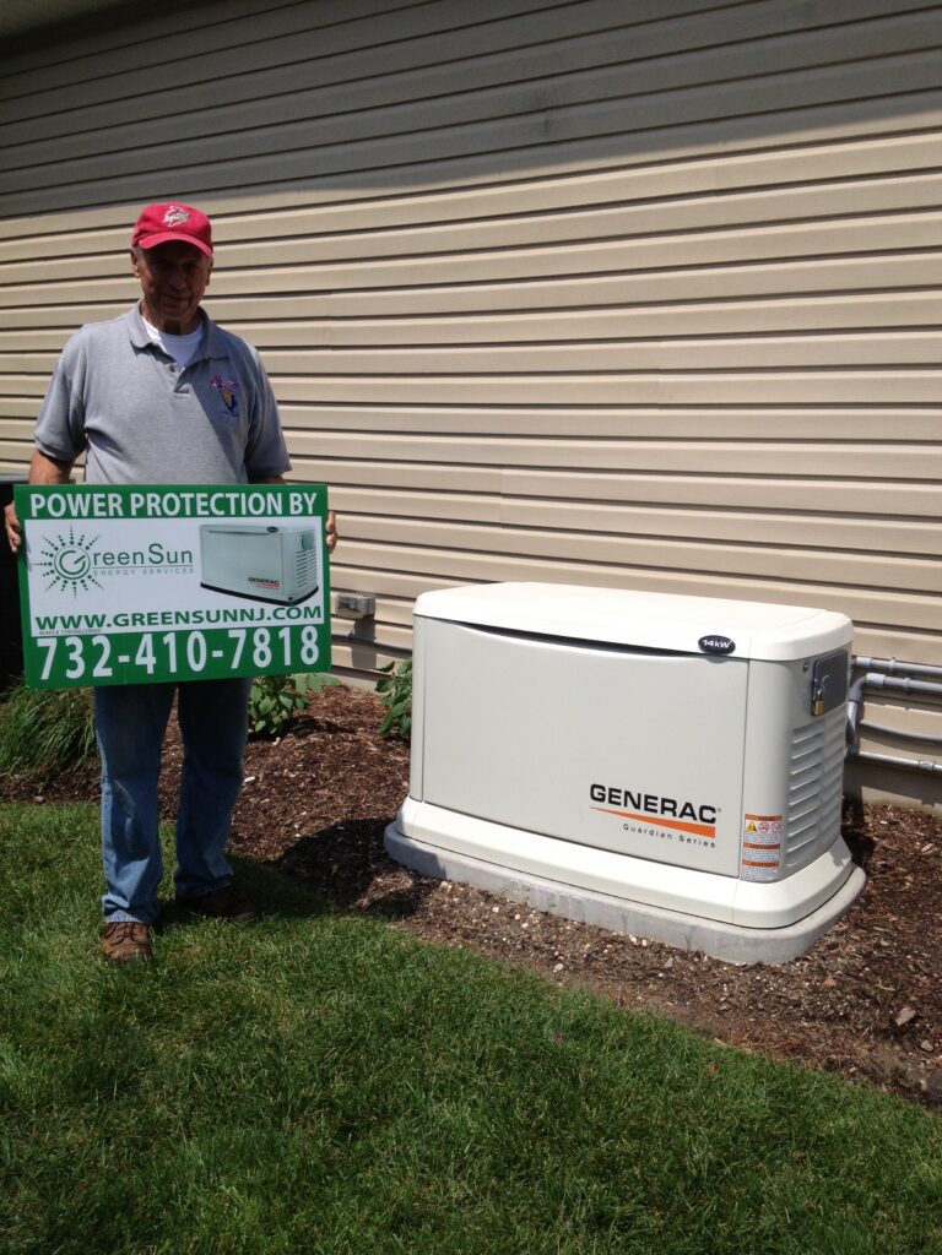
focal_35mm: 35
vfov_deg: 52.6
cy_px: 628
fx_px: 1270
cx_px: 471
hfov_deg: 40.7
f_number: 2.4
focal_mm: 4.28
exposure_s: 1/2513
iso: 50
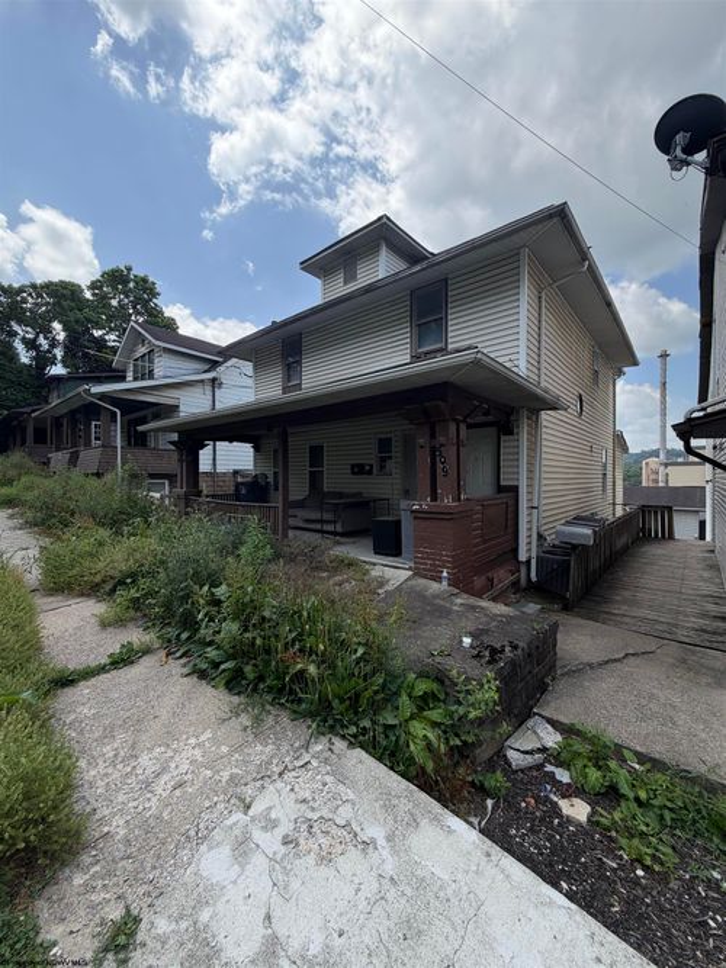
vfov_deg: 102.1
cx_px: 363
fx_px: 392
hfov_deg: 85.7
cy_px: 484
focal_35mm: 14
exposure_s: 1/770
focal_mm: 2.22
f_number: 2.2
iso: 25
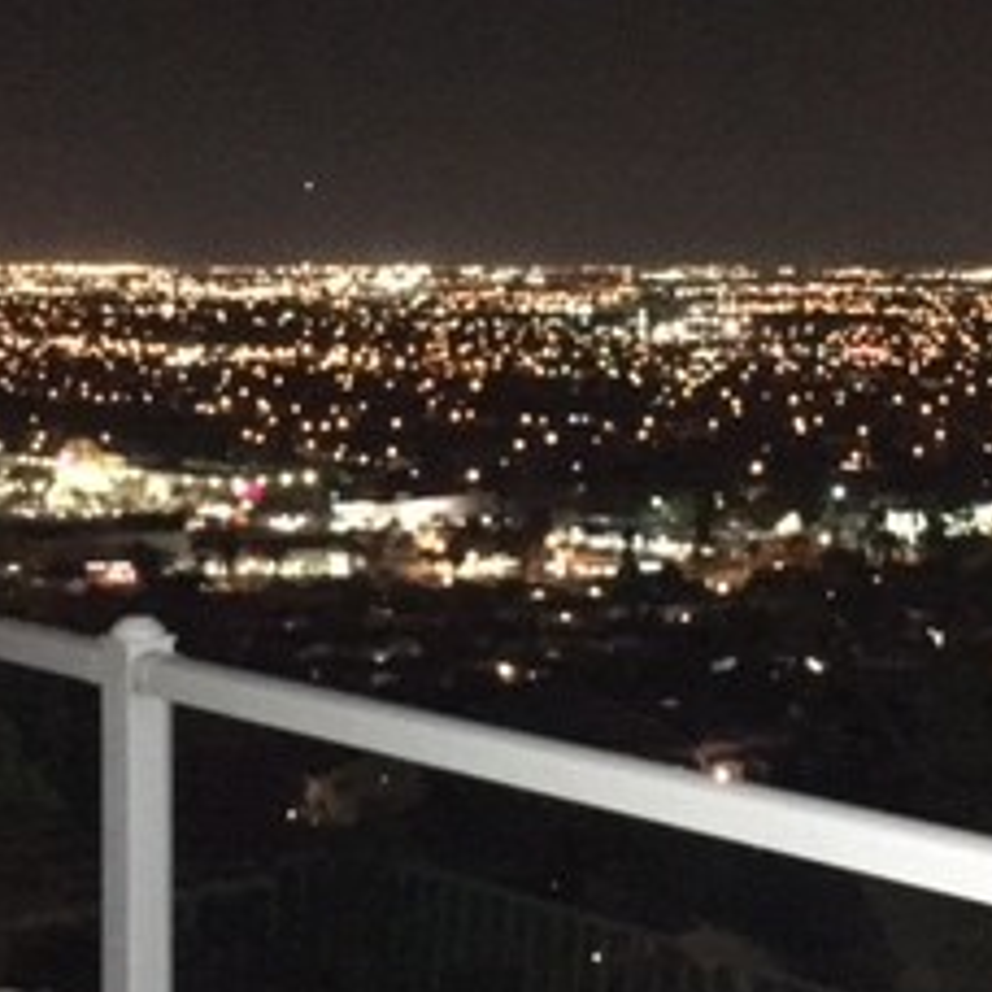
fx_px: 2334
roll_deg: -0.4
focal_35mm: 72
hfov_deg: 23.9
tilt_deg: -3.4
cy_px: 413
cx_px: 613
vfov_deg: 24.0
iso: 1600
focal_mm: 4.15
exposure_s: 1/16
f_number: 2.2
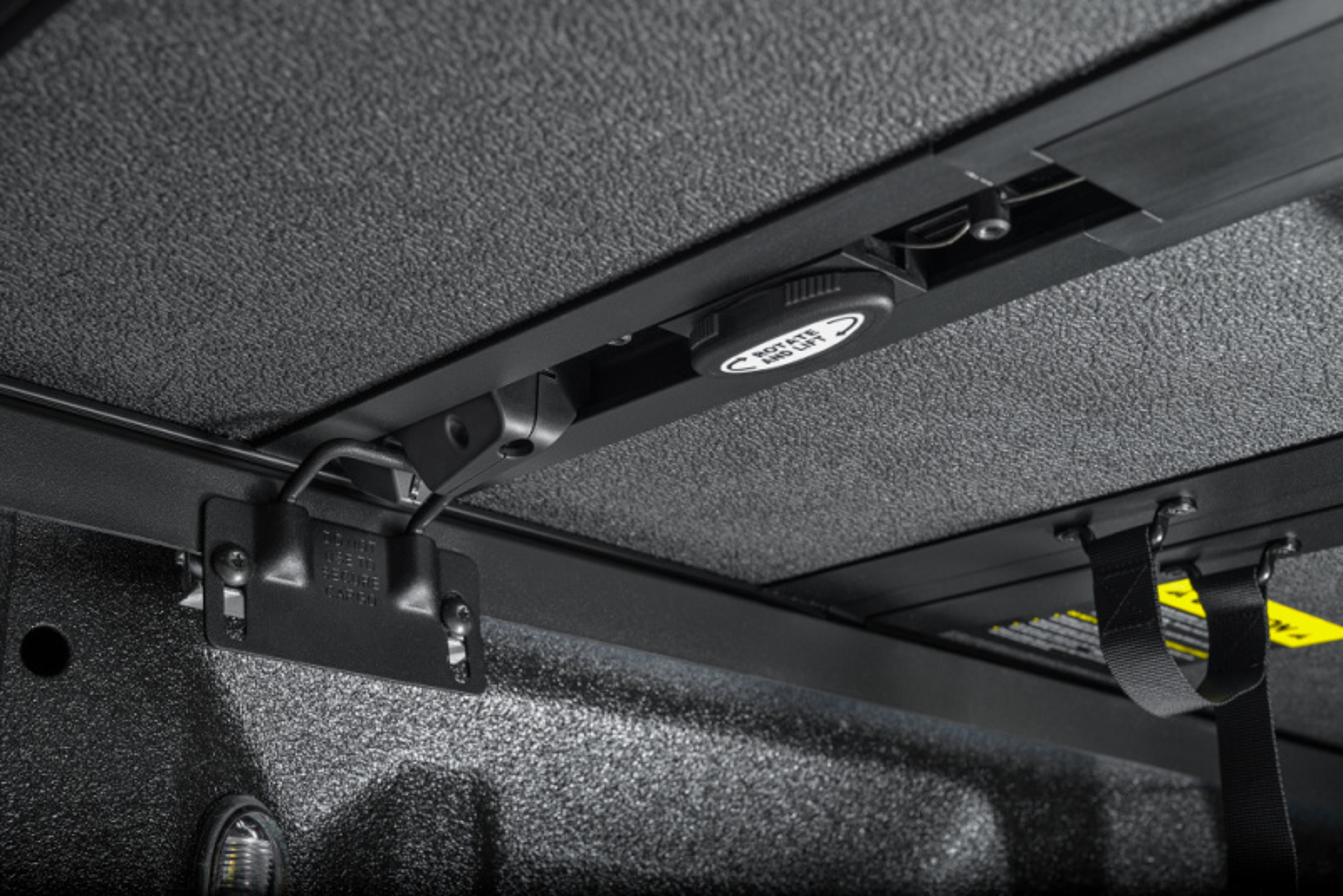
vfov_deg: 27.5
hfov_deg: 40.3
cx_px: 672
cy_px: 448
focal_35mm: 49
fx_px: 1829
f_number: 10
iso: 400
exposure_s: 1/250
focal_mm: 49
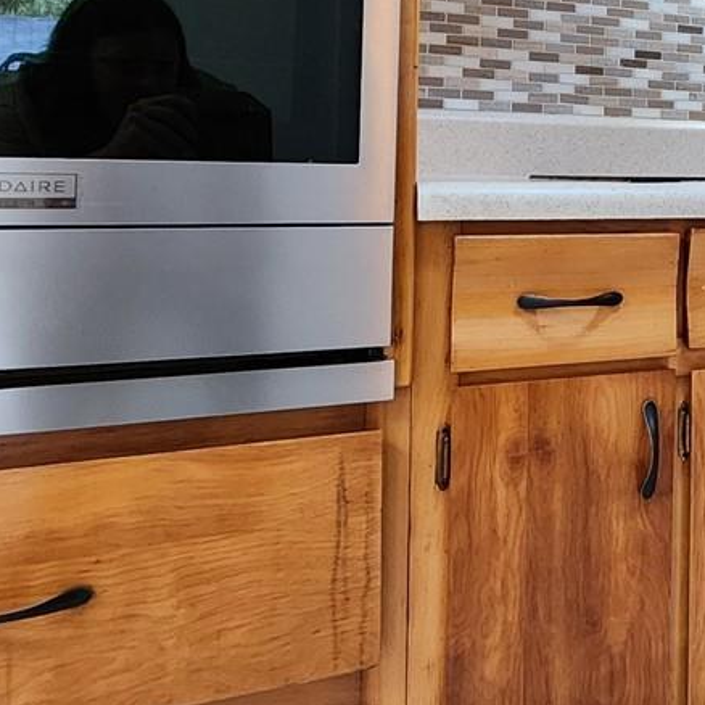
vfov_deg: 38.7
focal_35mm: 42
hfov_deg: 31.0
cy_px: 156
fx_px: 968
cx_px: 921
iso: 320
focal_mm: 2.2
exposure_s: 1/40
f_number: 2.2
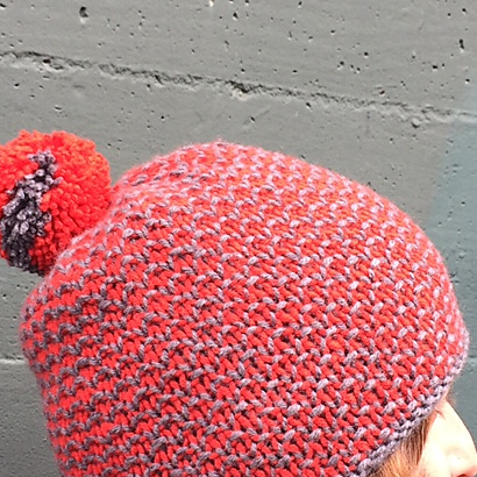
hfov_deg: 41.8
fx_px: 624
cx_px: 251
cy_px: 326
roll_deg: -3.7
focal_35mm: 40
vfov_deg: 41.2
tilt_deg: +3.3
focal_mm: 4.15
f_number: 2.2
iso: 32
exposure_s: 1/128
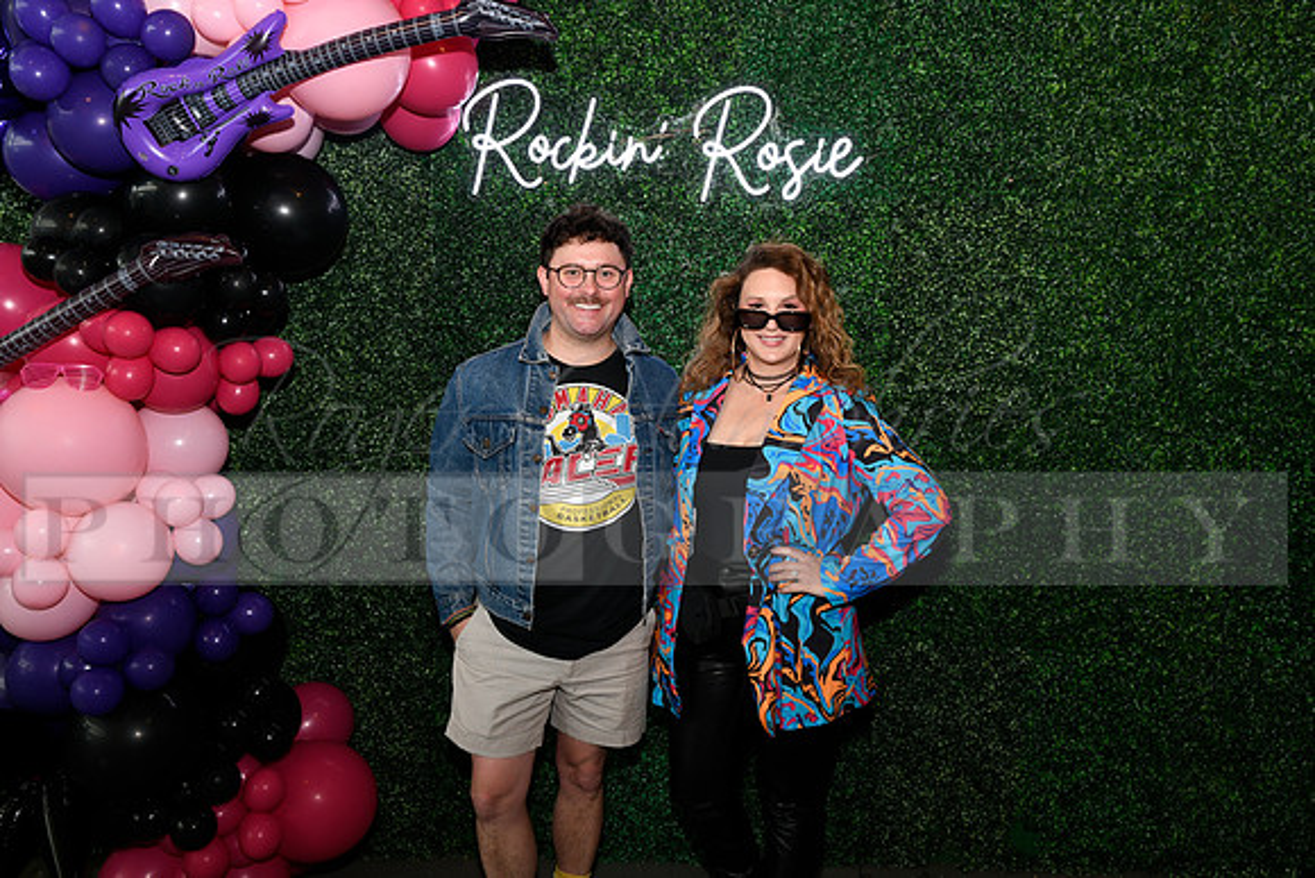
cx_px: 658
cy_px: 439
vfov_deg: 45.0
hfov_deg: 63.6
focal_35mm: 29
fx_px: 1060
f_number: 6.3
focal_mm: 29
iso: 500
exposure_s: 1/60
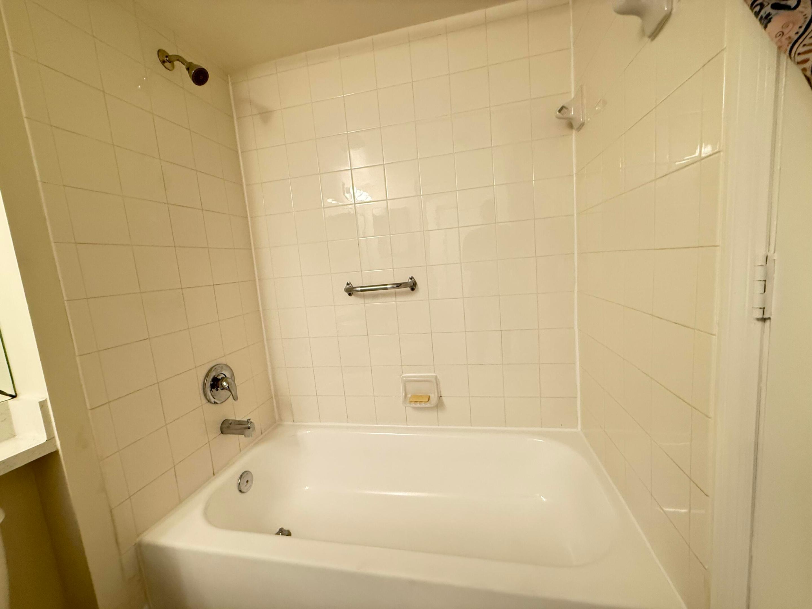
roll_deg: +4.3
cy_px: 304
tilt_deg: -6.6
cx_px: 406
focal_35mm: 14
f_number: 2.2
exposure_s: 1/60
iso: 400
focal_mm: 2.22
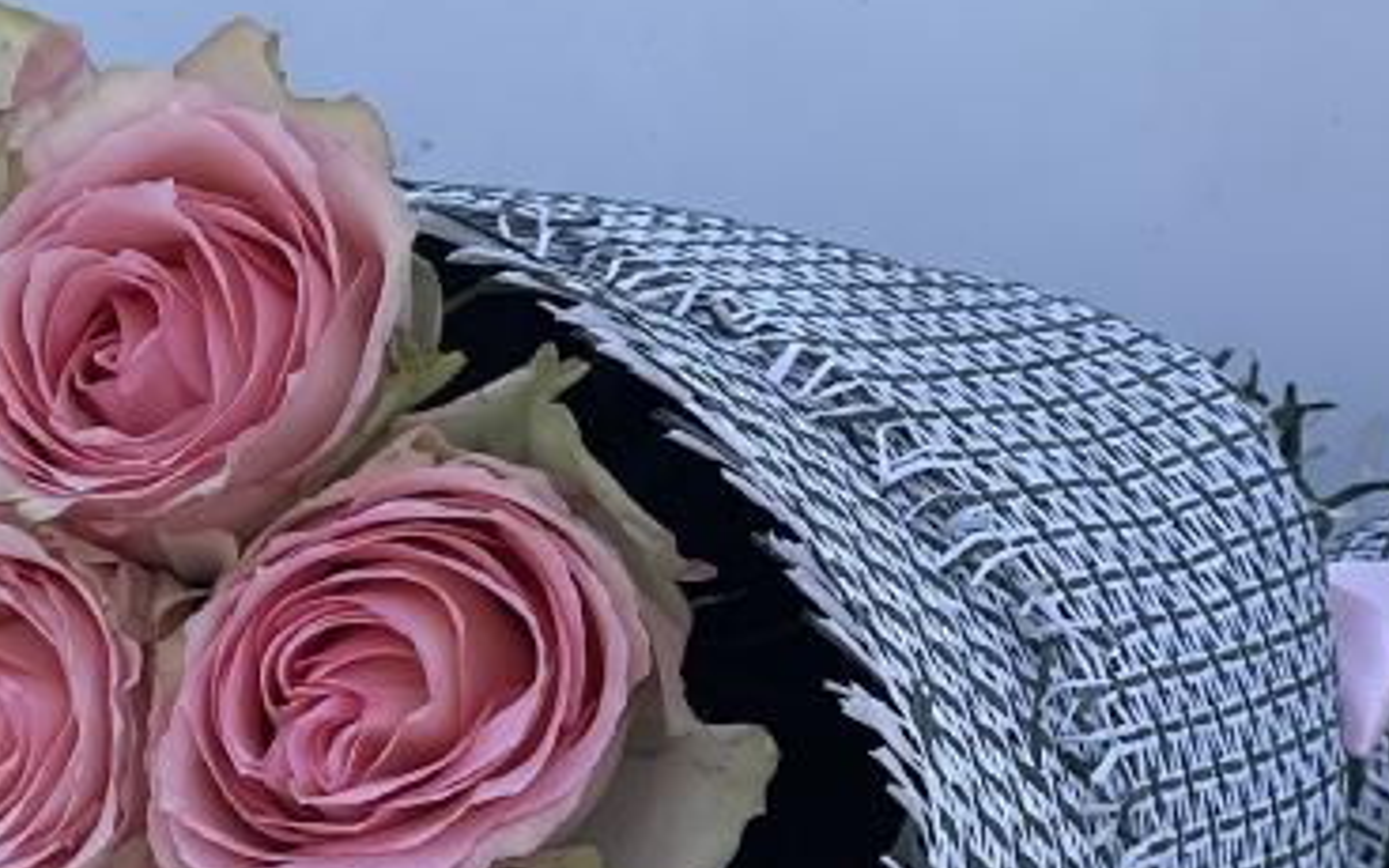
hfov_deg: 9.4
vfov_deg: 5.9
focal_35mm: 221
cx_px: 0
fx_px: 8366
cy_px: 525
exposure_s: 1/280
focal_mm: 7.5
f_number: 2.2
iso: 20
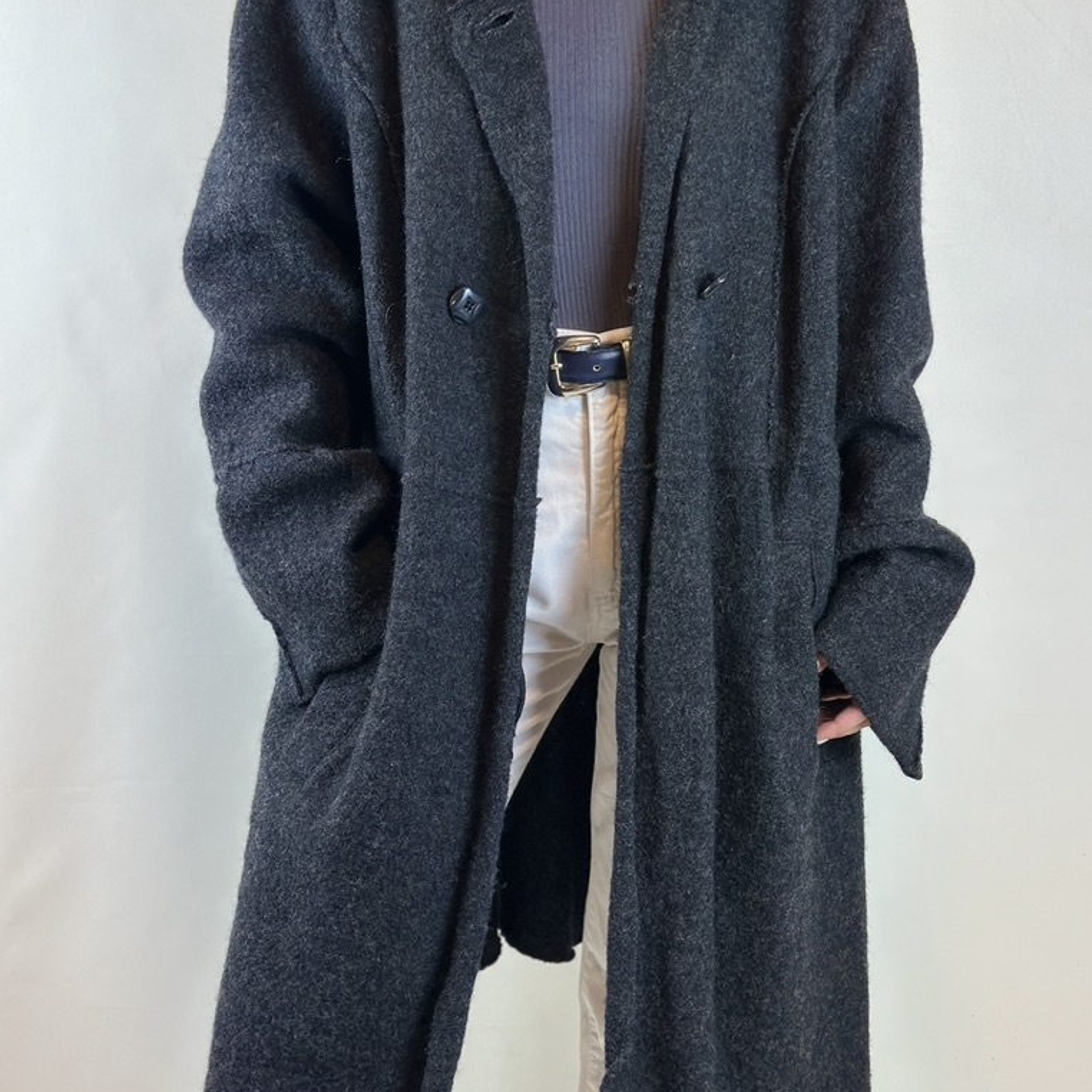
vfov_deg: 29.9
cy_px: 408
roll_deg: -0.2
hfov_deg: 30.0
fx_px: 2034
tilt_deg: -8.5
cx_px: 547
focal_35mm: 57
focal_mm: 6.86
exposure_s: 1/265
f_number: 1.78
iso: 80
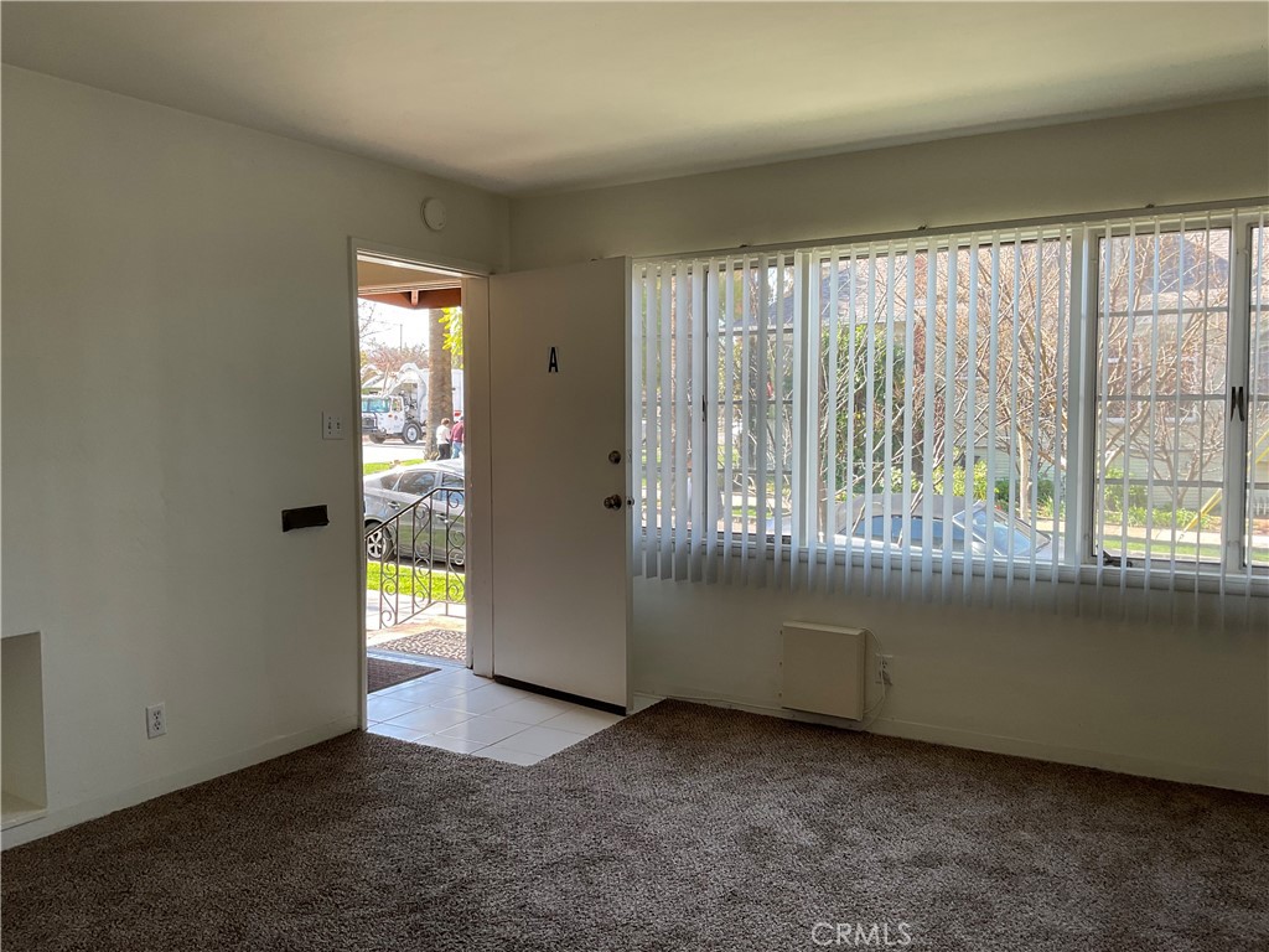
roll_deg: +0.3
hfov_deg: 61.7
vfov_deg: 48.2
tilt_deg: -3.4
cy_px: 476
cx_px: 634
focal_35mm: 29
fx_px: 1063
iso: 25
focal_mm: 3
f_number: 1.8
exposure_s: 1/120
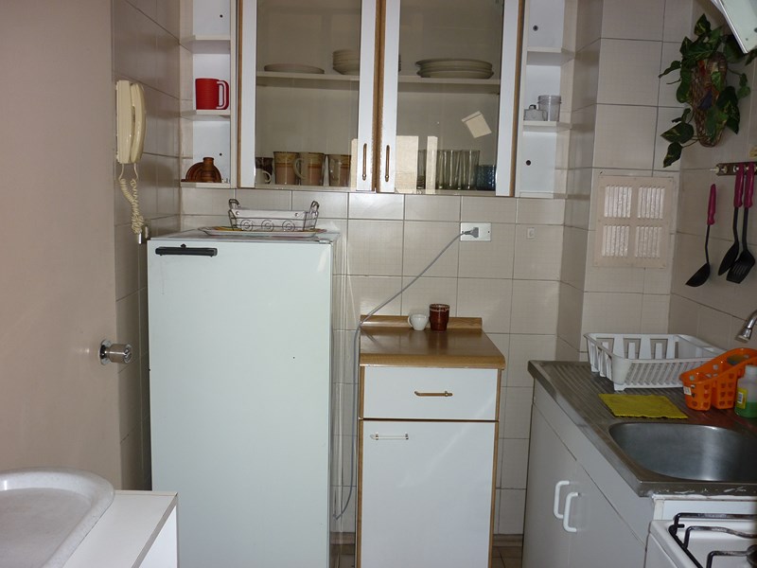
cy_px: 284
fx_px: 722
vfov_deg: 42.9
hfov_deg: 55.4
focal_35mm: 33
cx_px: 378
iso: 100
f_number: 2.8
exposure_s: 1/30
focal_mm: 5.5
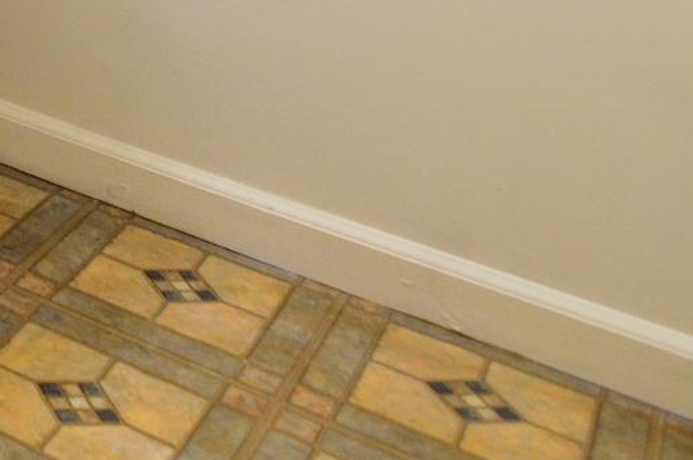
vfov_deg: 16.5
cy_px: -417
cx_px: -393
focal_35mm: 66
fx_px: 1269
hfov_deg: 23.4
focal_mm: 11
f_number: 3.2
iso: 400
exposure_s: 1/60
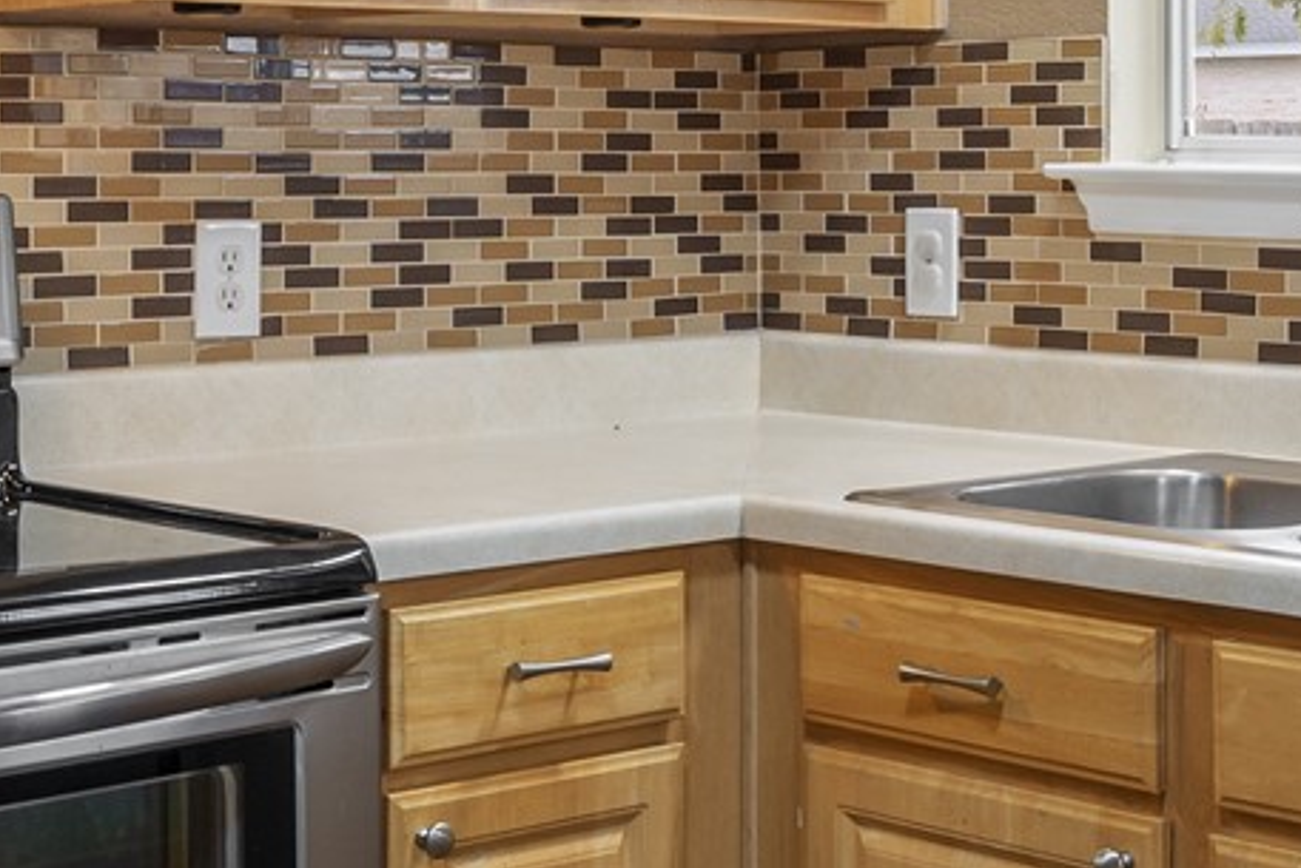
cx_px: 808
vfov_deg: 17.8
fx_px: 2747
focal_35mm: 76
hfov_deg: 26.6
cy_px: 157
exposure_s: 1/2
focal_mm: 16
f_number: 8
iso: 500
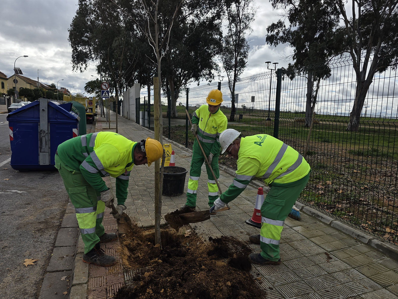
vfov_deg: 58.9
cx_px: 199
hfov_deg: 73.9
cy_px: 150
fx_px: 264
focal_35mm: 23
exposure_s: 1/7944
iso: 80
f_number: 1.7
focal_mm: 6.3
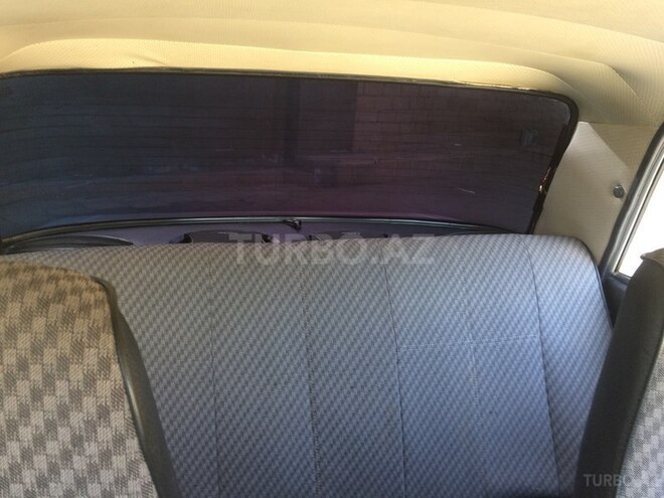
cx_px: 332
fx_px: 556
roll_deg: -4.3
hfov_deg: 61.7
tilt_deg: -13.7
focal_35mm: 29
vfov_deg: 48.2
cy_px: 249
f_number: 2.2
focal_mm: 4.15
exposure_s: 1/33
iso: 100
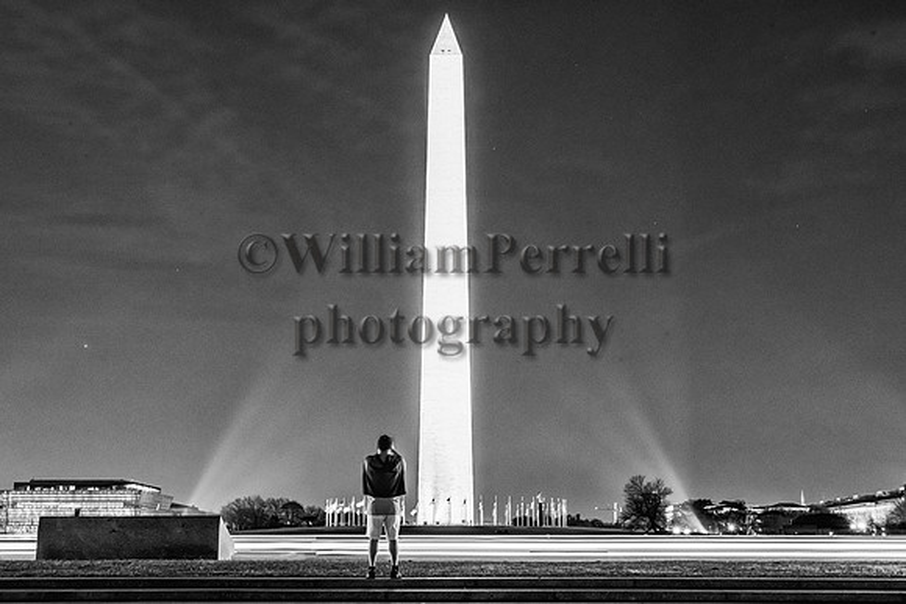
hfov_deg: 39.6
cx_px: 453
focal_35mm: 50
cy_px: 302
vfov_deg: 27.0
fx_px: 1259
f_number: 14
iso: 2500
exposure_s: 6
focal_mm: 50
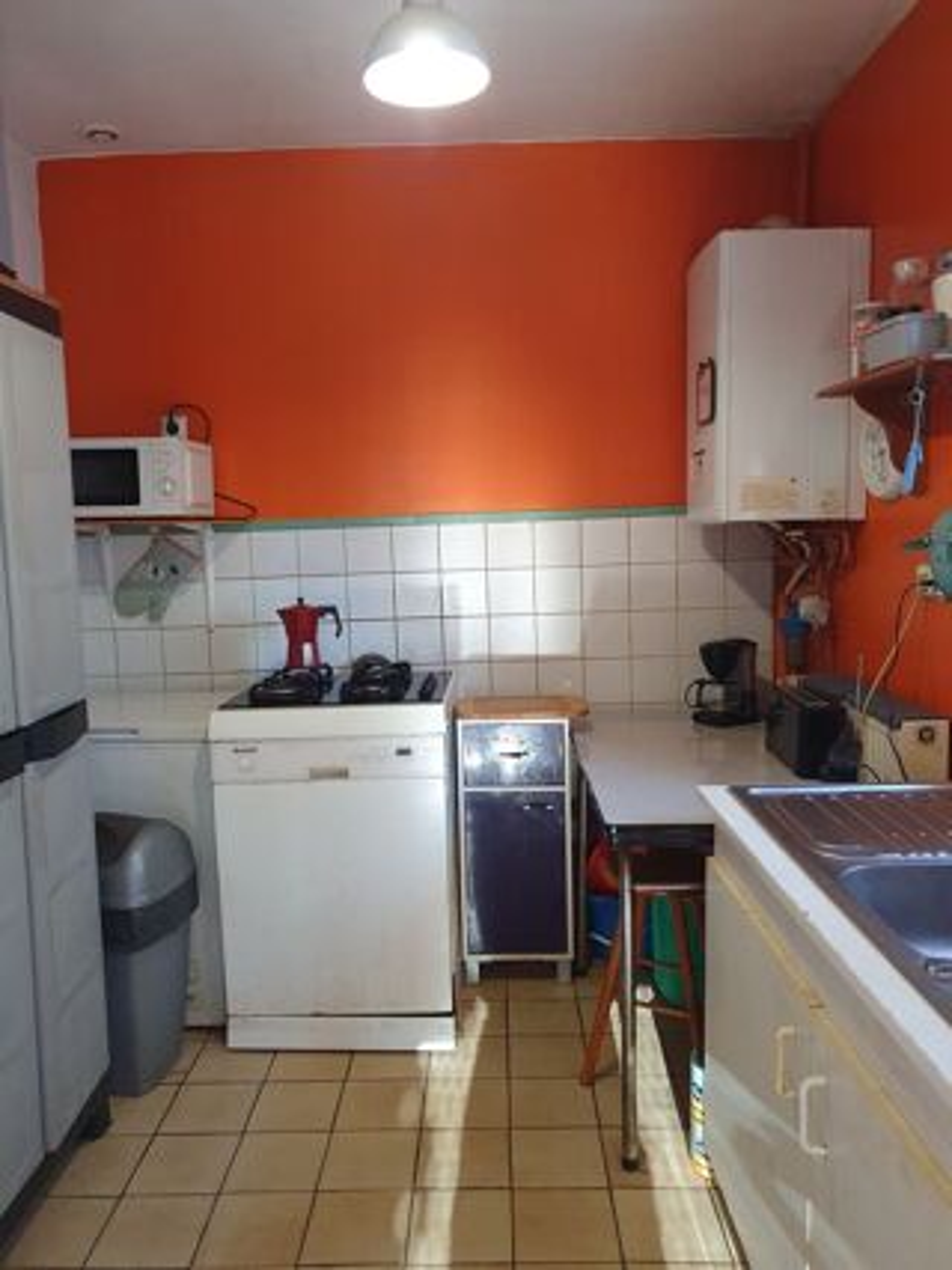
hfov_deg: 53.0
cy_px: 635
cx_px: 476
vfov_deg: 67.3
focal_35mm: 26
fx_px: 954
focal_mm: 4.32
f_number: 1.5
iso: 250
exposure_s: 1/50
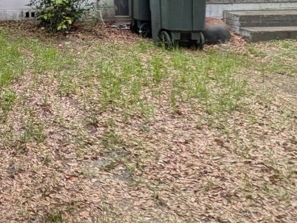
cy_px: -52
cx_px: -70
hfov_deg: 27.1
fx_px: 532
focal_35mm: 62
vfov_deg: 21.7
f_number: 2.2
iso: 41
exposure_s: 1/1003
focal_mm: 1.83
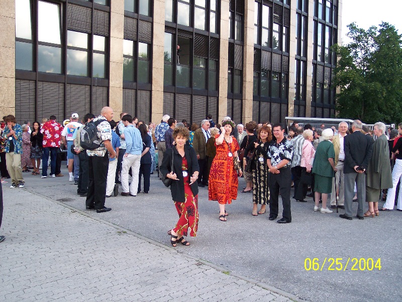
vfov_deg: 37.7
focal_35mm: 38
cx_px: 201
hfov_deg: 49.0
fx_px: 441
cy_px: 151
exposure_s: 1/180
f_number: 2.8
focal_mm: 8
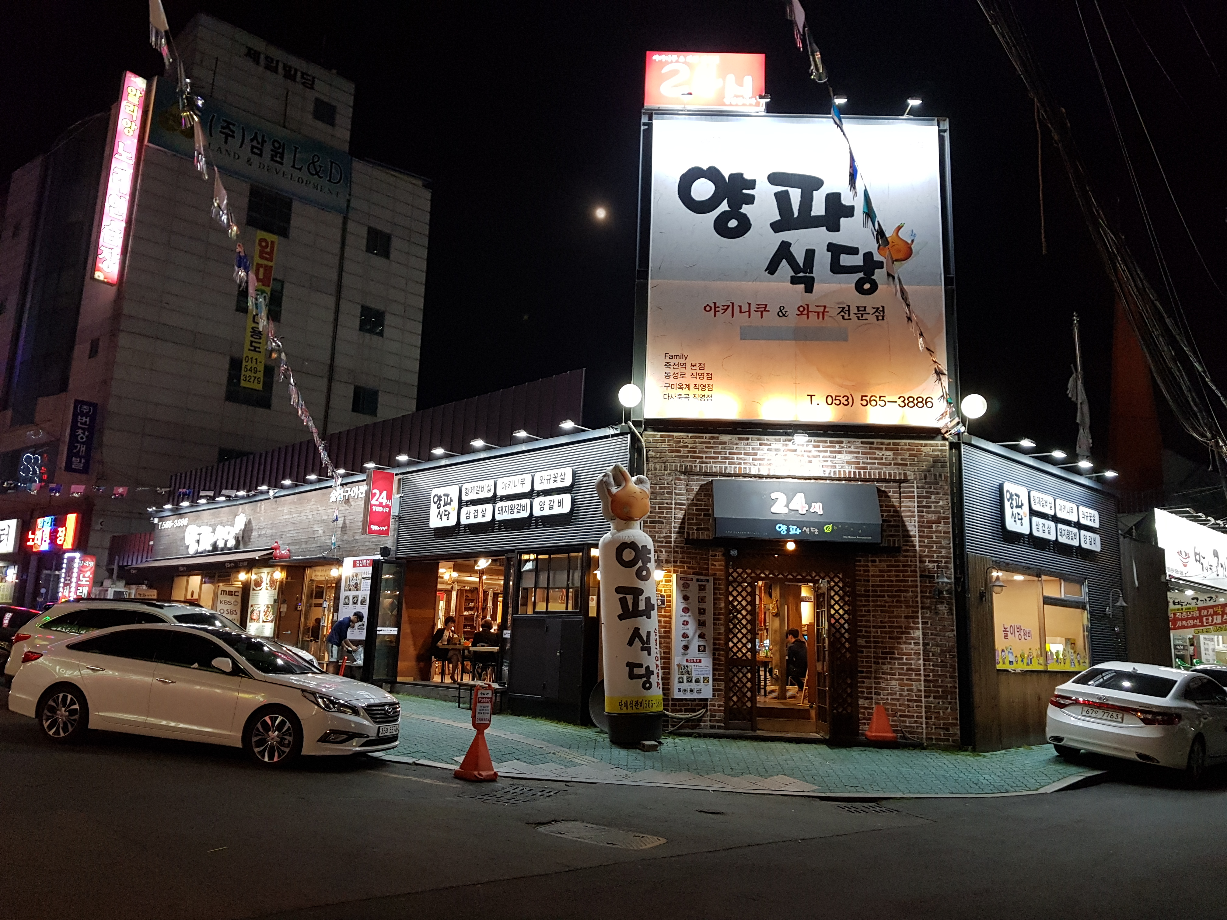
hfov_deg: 67.3
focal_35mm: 26
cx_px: 614
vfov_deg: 53.1
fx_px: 922
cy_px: 460
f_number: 1.7
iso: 160
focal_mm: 4.2
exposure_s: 1/30
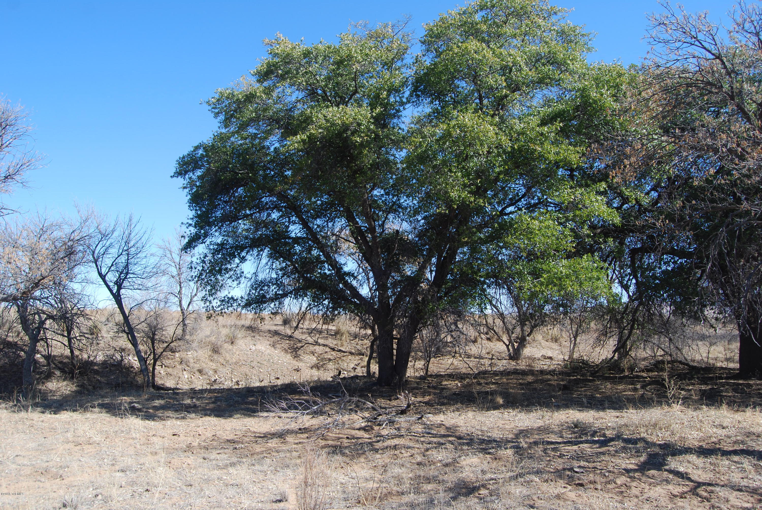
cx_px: 381
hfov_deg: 67.3
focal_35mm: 27
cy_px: 255
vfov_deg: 48.0
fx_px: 572
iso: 100
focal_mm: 18
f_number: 6.3
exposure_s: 1/160
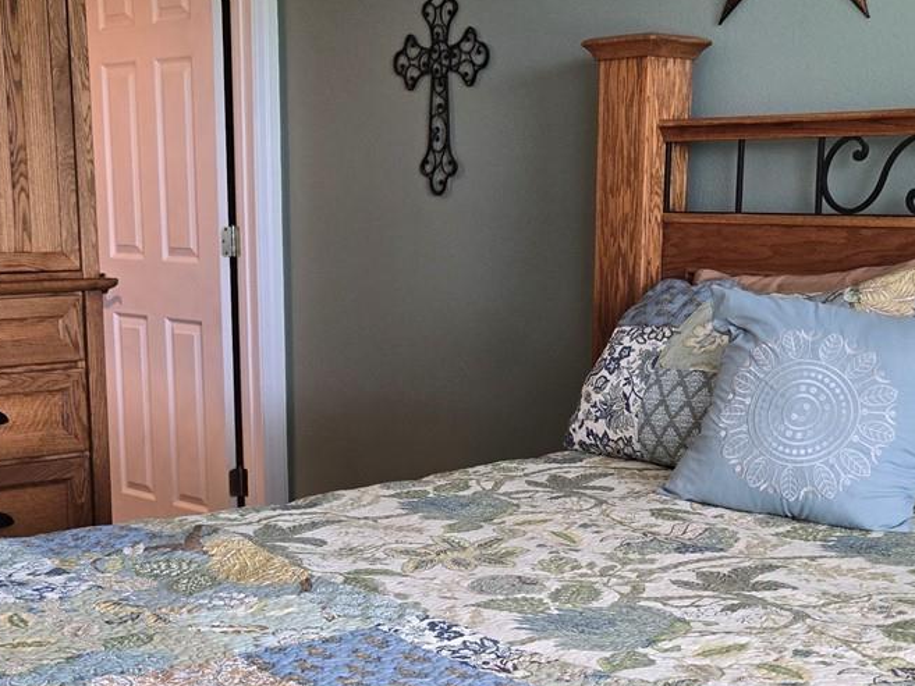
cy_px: 491
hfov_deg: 34.3
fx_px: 1481
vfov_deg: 25.9
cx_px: 447
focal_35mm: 56
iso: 200
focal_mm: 5.4
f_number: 1.8
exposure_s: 1/120
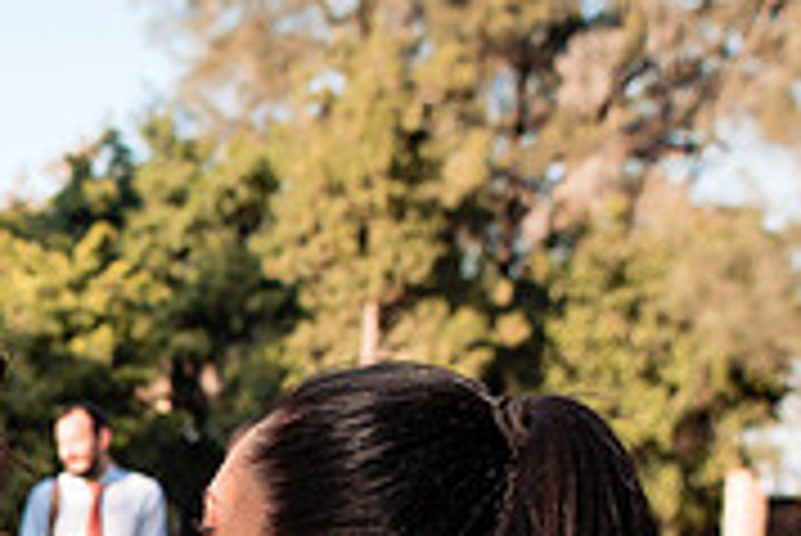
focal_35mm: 114
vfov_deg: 11.6
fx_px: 2538
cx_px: -360
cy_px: 754
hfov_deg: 16.5
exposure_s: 1/320
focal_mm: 35
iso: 125
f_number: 4
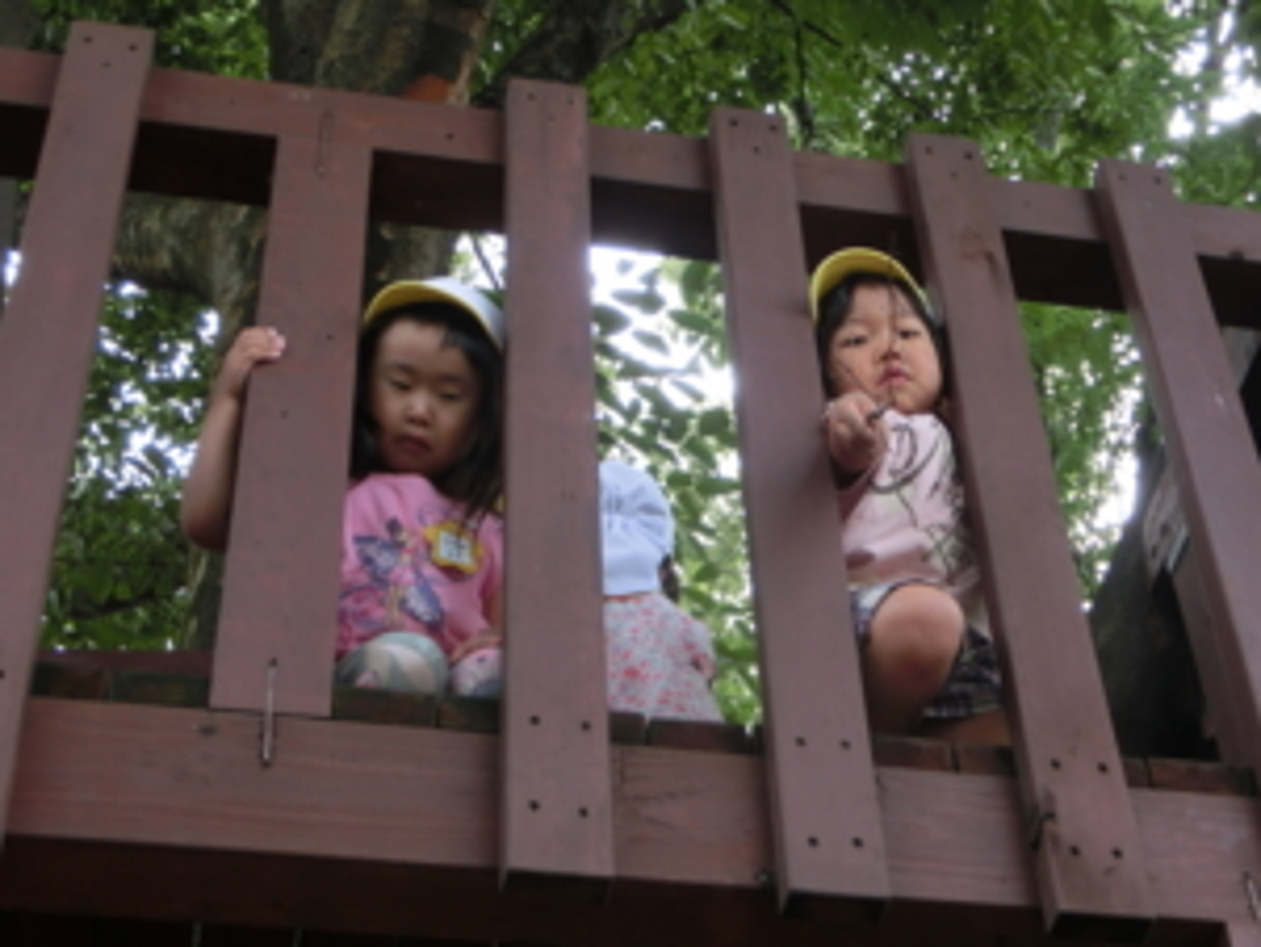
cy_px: 423
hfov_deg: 28.1
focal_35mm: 69
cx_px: 750
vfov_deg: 21.3
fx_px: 2515
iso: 250
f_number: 4.3
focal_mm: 9.16
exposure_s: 1/250
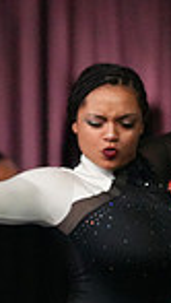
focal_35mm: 1242
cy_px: 232
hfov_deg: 1.0
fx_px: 9983
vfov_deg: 1.7
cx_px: -408
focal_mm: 300
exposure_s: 1/1250
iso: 16000
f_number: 3.5
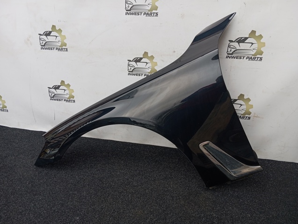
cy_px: 112
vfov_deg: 49.9
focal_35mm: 28
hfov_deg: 63.4
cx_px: 149
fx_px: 241
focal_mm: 4.22
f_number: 1.8
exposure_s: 1/50
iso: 92
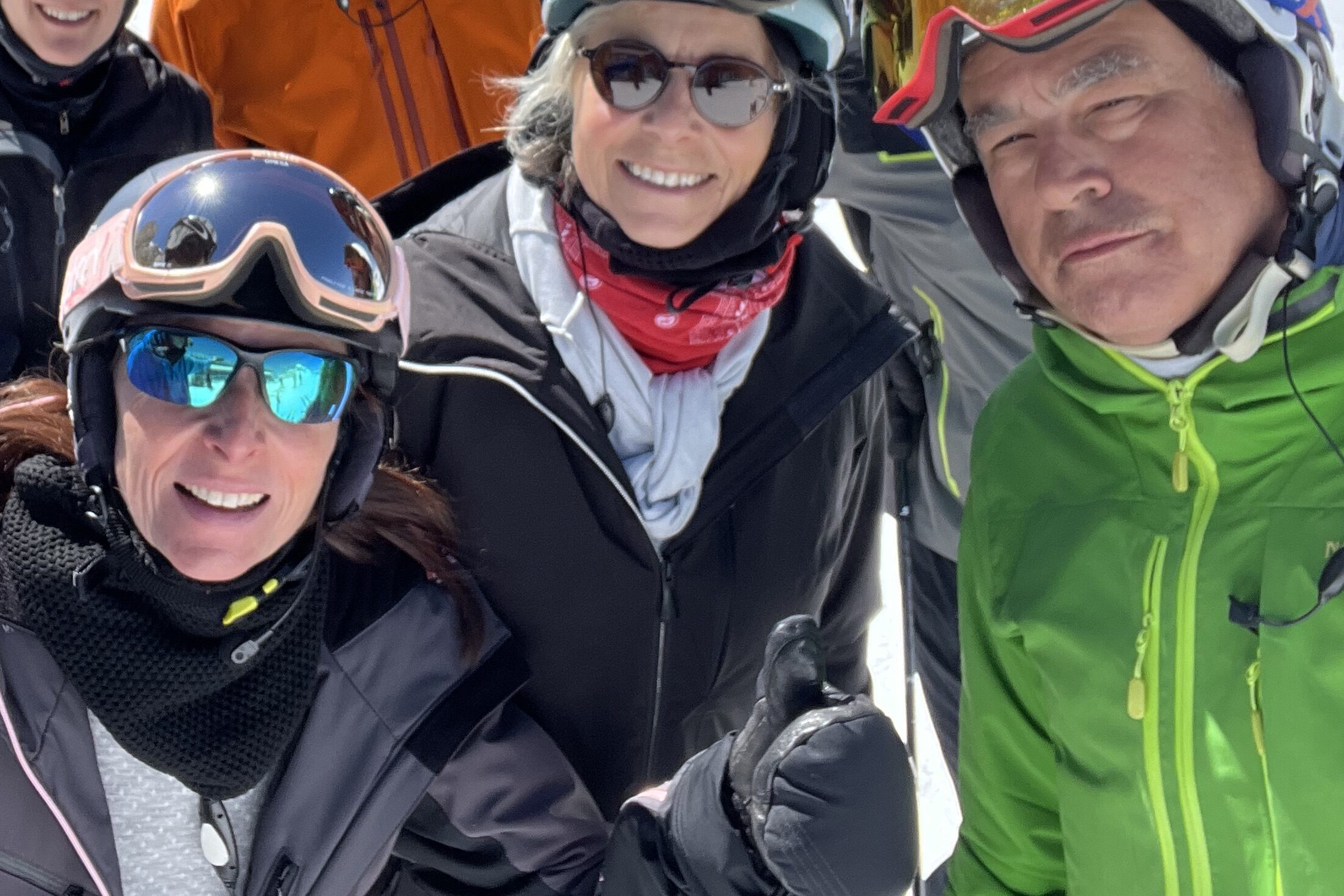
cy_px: 15
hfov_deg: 43.6
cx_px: 401
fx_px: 1642
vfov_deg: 28.7
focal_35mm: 44
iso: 32
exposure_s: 1/720
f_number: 2.2
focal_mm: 2.71
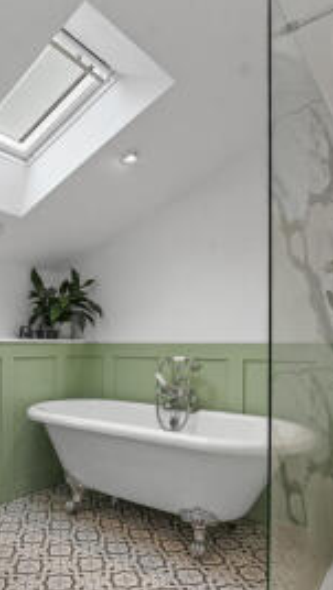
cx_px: 97
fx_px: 408
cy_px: 340
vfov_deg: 71.4
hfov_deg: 43.5
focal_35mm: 26
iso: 400
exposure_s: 1/4
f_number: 8
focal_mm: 14
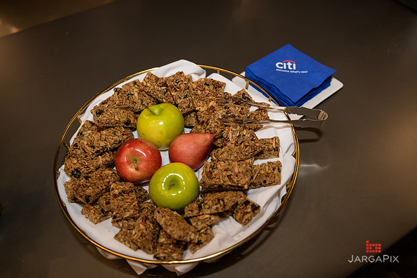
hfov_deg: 60.3
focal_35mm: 31
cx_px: 208
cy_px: 139
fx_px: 359
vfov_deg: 42.3
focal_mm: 31
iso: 1250
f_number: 3.2
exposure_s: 1/125
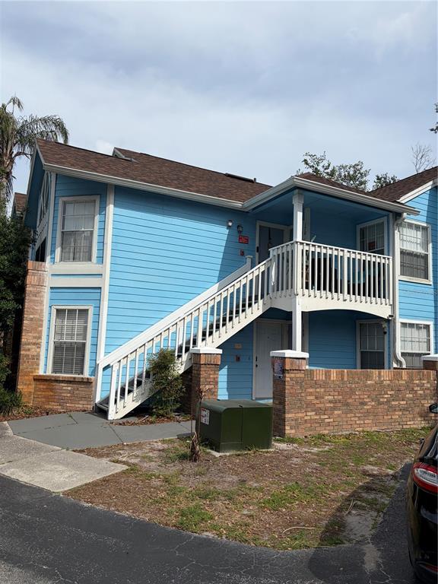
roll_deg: -1.3
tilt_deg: +7.3
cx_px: 219
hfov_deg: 53.1
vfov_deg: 67.3
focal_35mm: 26
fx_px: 439
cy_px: 292
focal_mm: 5.96
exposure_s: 1/6993
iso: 50
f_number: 1.6
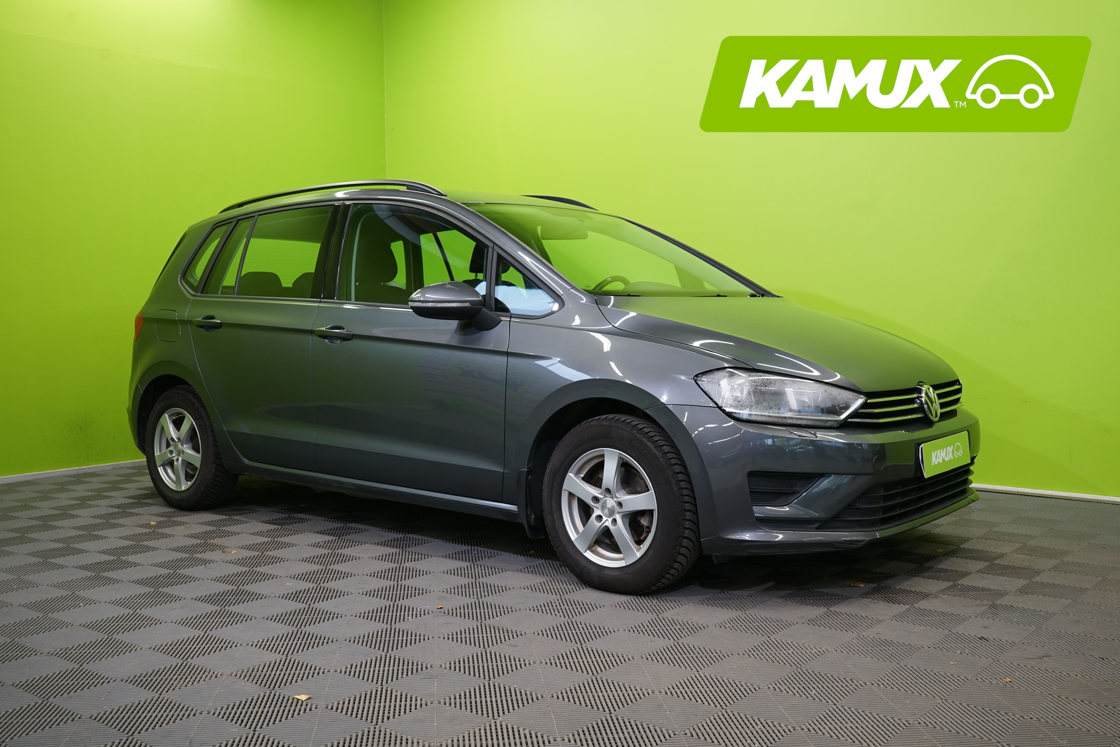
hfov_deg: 54.4
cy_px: 374
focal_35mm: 35
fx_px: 1089
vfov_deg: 37.9
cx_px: 560
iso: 640
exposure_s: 1/30
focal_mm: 35
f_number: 6.3
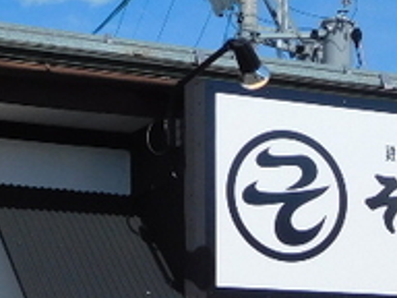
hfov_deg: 14.4
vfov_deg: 10.9
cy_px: 372
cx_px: 480
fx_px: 1525
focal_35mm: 133
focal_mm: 5.7
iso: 125
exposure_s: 1/500
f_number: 7.2
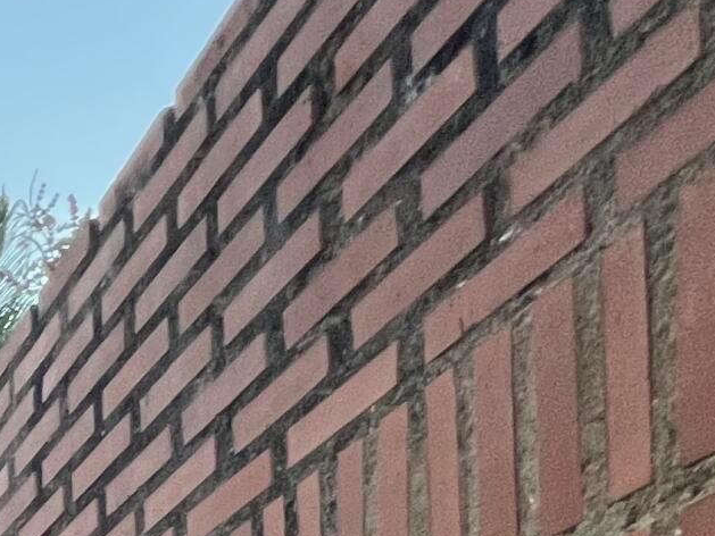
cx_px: -828
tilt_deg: +0.1
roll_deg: +2.0
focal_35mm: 62
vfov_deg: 17.1
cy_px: 1082
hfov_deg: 17.4
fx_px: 1281
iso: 160
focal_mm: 1.57
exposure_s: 1/120
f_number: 1.8
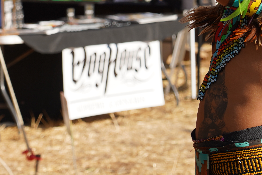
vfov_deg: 5.2
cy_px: -18
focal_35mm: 265
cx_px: 59
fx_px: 1929
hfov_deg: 7.8
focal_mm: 105
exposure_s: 1/320
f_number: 5.6
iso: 100
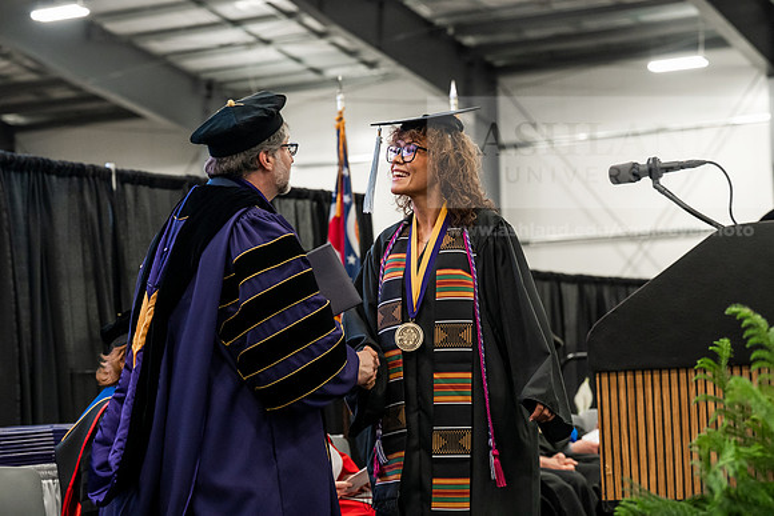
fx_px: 1849
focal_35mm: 86
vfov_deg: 15.9
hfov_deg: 23.6
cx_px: 387
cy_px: 258
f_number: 4.5
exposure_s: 1/200
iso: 4000
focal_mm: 86
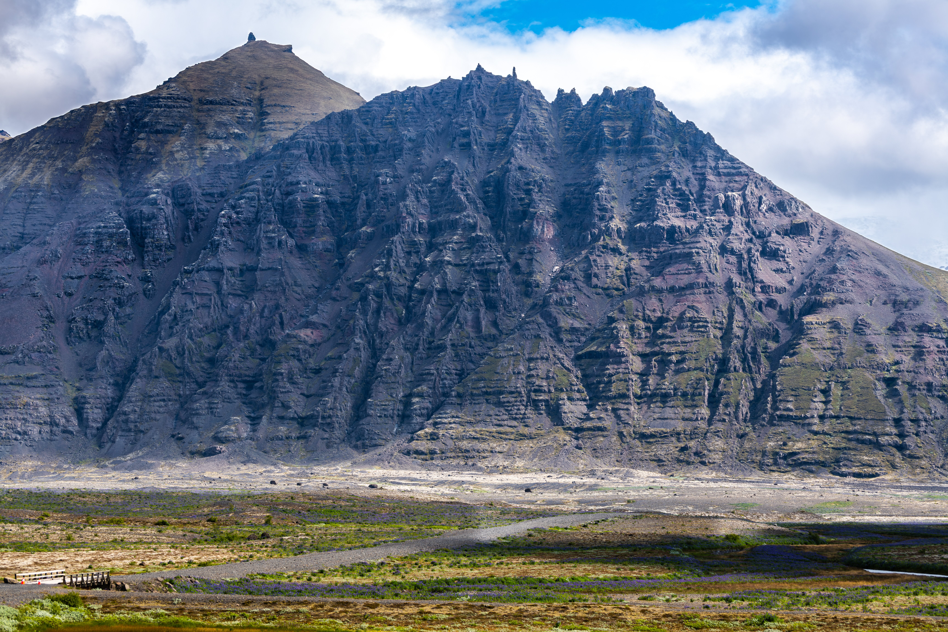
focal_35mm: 95
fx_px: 2501
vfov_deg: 14.4
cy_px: 316
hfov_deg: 21.5
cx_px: 474
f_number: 9
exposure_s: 1/320
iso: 64
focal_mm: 95
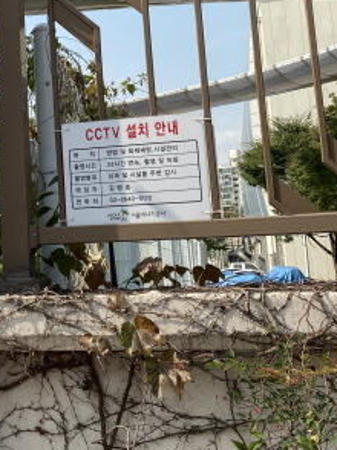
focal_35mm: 63
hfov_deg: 22.3
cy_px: 144
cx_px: -4
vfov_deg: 30.5
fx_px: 819
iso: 32
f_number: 1.8
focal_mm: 4.25
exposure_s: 1/2513
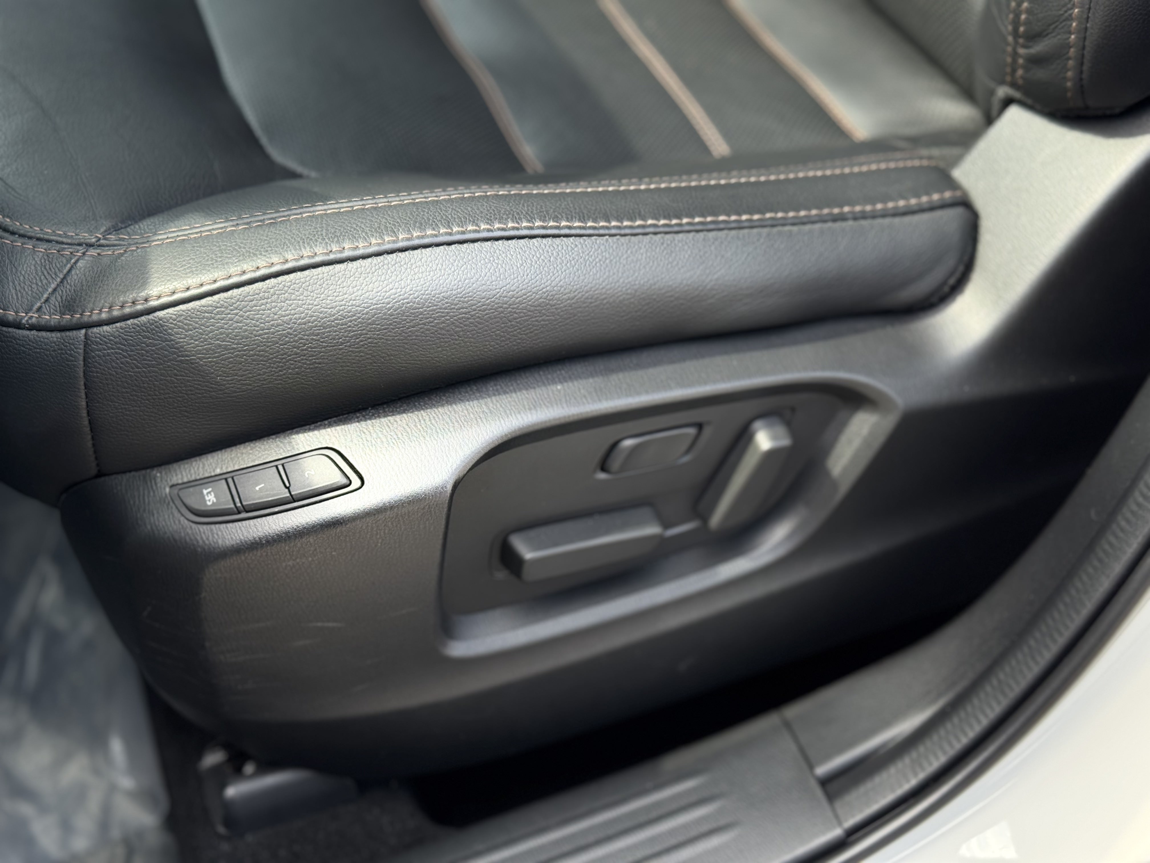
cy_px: 432
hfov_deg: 39.7
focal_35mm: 48
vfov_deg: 30.3
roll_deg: +4.4
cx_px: 575
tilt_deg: -42.8
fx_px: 1595
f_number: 1.78
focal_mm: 6.76
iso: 64
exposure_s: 1/739
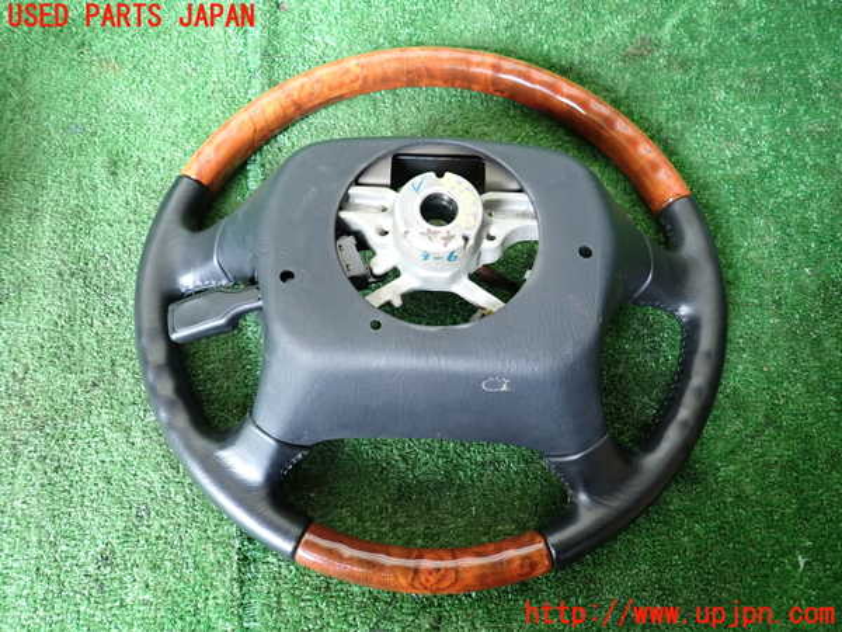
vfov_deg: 54.9
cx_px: 421
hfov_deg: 69.4
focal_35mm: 25
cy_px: 316
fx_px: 608
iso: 400
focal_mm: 4.5
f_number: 2
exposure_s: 1/40
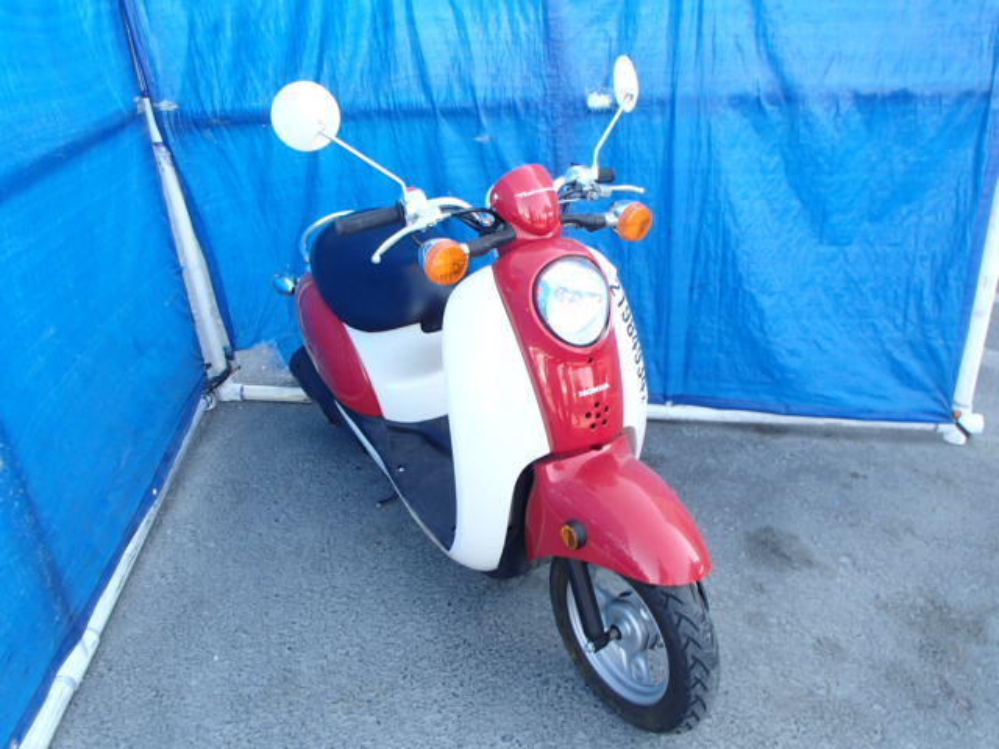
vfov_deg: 49.7
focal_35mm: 28
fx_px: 808
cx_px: 500
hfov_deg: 63.4
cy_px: 374
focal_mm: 5
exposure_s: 1/60
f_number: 3.9
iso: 125
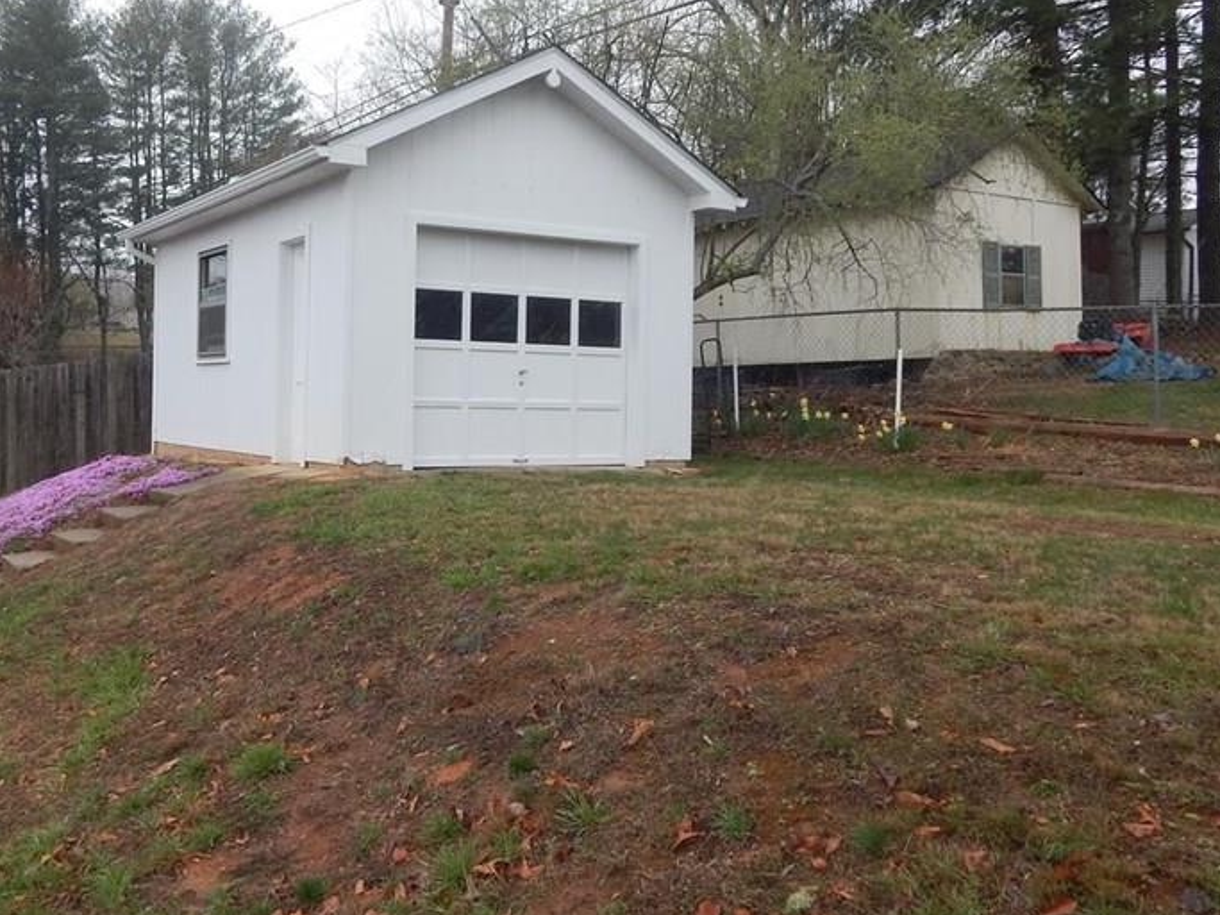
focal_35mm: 33
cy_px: 393
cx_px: 454
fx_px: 1163
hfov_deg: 54.7
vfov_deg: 42.8
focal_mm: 4
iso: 125
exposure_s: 1/160
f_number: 3
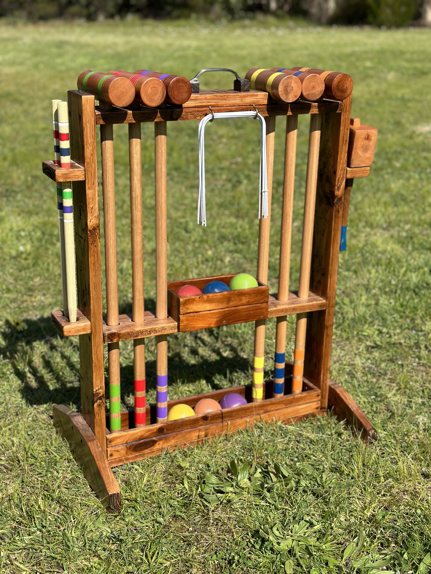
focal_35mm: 48
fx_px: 797
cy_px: 287
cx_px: 216
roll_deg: +0.2
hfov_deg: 30.3
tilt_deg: -13.9
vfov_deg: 39.7
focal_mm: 6.86
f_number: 1.78
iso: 100
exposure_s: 1/4566
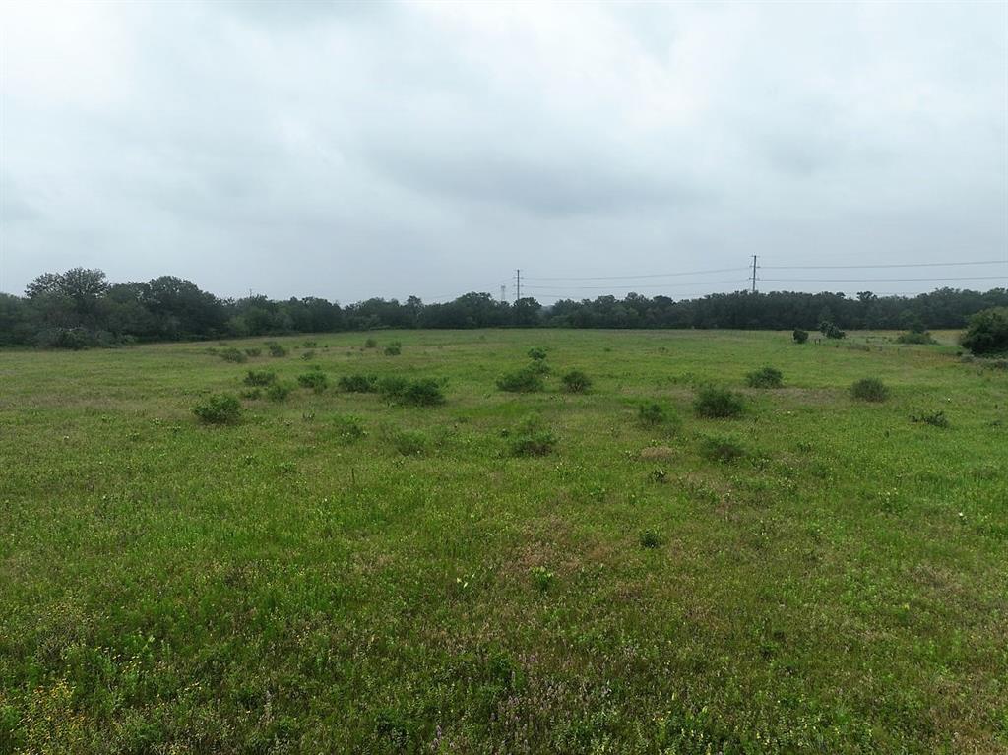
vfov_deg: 56.8
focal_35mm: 24
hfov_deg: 71.6
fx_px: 699
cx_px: 504
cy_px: 378
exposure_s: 1/1000
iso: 100
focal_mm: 12.29
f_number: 2.8
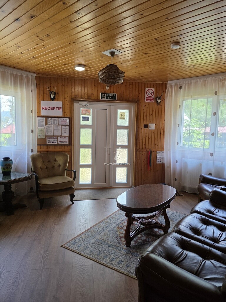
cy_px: 151
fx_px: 200
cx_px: 113
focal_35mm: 23
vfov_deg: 73.9
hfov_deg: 58.9
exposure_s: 1/180
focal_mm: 6.3
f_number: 1.7
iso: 160
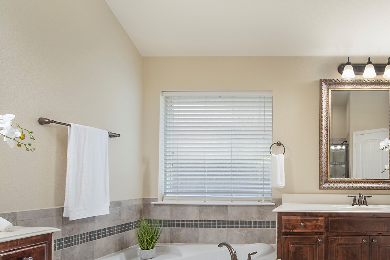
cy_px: 183
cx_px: 303
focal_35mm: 24
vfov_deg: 51.6
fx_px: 260
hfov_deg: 67.8
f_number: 11
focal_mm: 10
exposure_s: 1/2
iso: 100
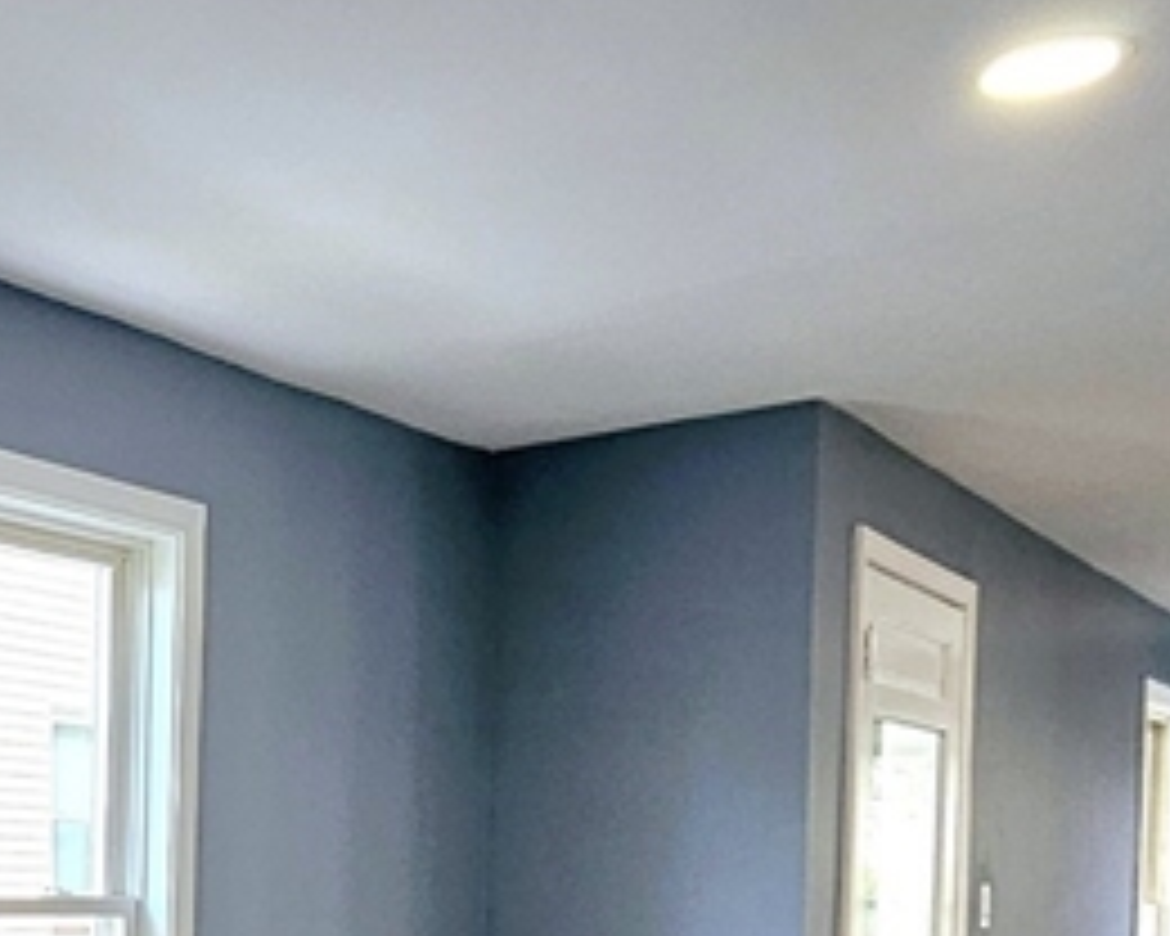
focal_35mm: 50
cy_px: 976
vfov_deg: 28.1
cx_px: -72
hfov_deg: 33.3
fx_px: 1731
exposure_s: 1/60.2
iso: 125
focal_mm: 2.2
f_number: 2.2
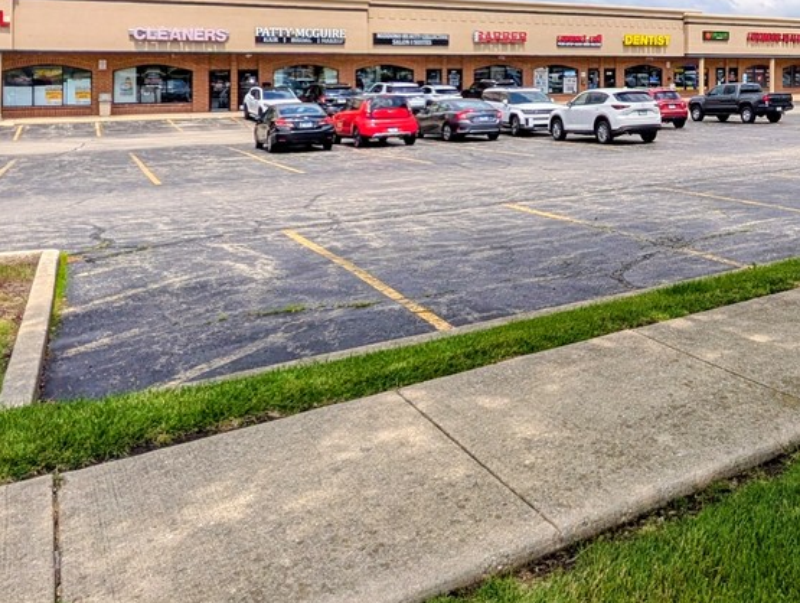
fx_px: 718
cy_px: 52
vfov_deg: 41.6
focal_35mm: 31
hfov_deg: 54.3
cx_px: 640
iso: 56
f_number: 1.7
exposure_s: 1/4505
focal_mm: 2.02
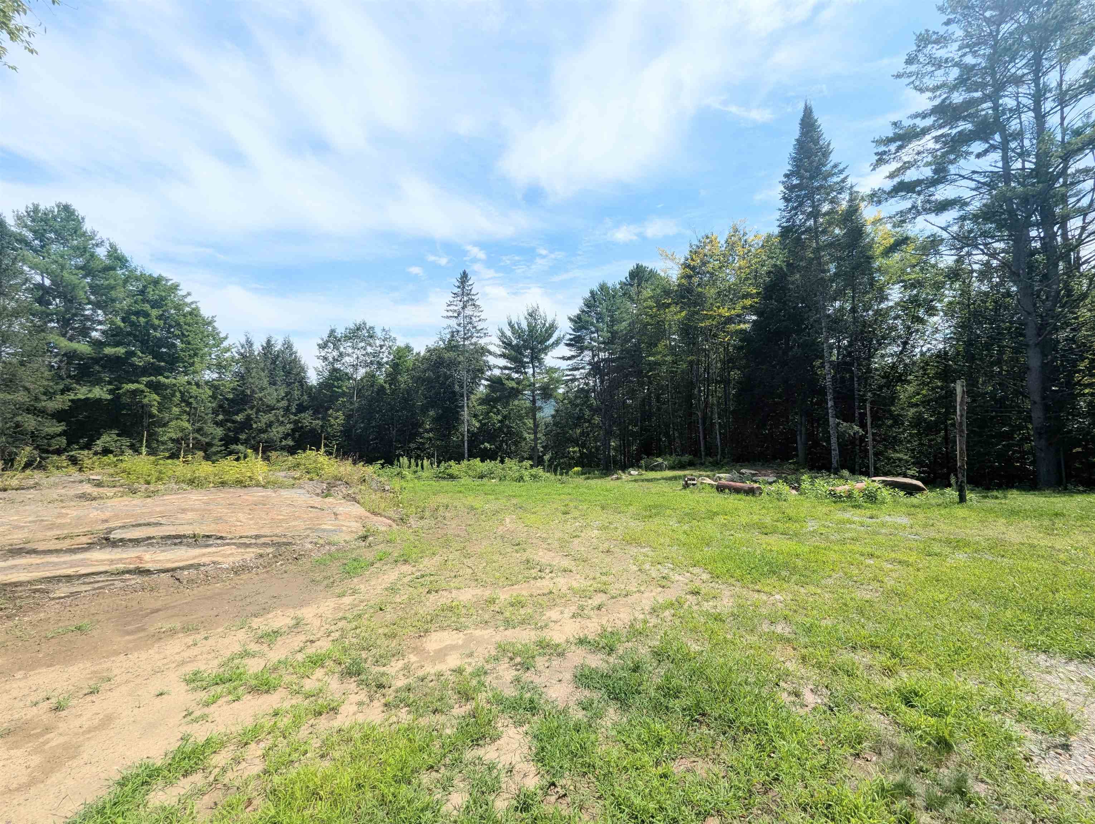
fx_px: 412
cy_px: 412
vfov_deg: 90.1
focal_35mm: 13
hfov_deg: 106.1
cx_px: 548
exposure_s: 1/1692
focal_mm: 1.95
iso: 49
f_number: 2.2
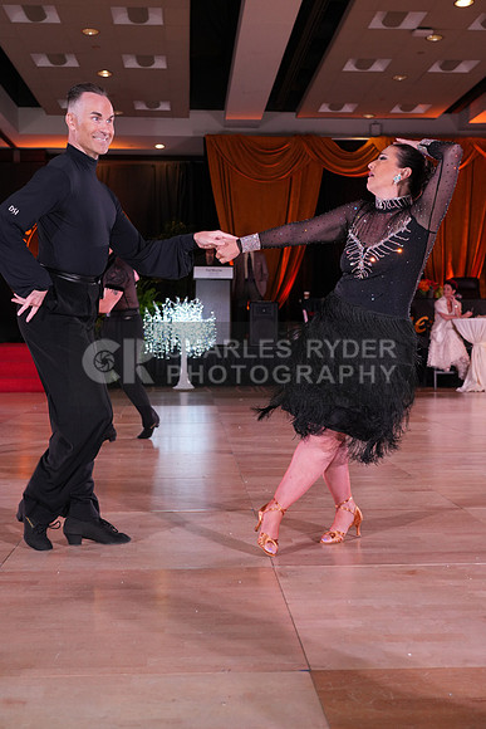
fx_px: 850
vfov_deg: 46.4
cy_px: 364
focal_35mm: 42
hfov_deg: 31.9
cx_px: 243
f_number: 4.5
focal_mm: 42
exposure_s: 1/200
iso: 1250
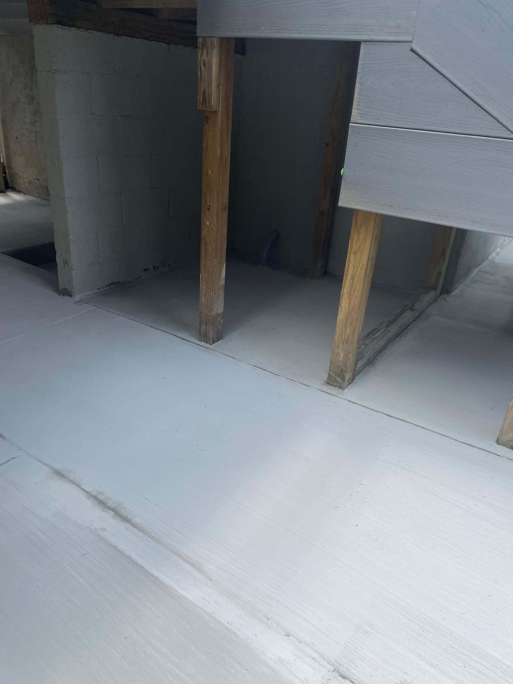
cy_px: 342
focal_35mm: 26
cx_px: 256
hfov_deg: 53.1
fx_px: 514
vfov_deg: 67.3
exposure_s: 1/1247
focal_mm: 4.2
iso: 32
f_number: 1.6
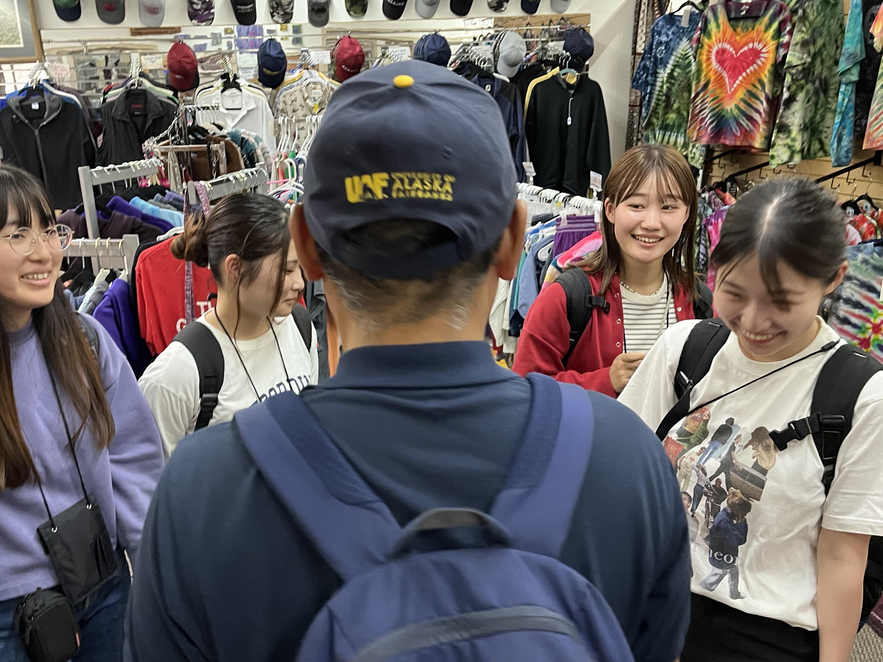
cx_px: 398
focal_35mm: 33
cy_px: 366
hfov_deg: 55.3
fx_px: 842
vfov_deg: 42.9
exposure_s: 1/60
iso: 400
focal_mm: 5.1
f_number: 1.6
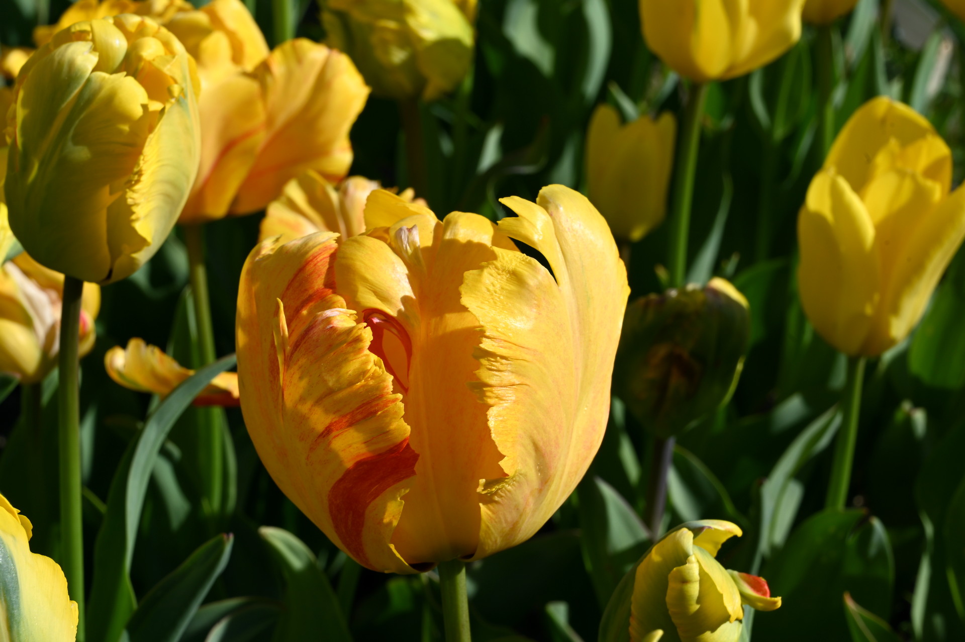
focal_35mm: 70
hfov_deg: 28.9
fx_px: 1875
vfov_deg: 19.4
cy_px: 321
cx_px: 482
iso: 100
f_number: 16
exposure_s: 1/125
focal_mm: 70
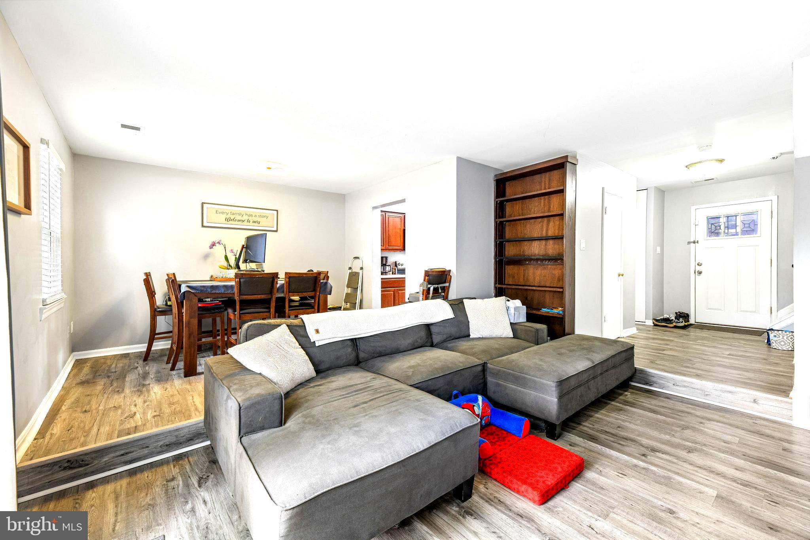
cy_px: 270
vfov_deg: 77.3
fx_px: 337
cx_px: 405
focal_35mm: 15
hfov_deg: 100.4
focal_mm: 15
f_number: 8
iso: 400
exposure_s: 1/3.33
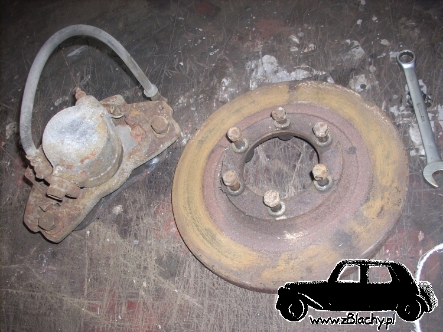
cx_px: 222
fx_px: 474
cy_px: 166
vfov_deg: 38.7
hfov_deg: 50.1
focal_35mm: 37
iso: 64
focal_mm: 6.2
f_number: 2.8
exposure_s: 1/60
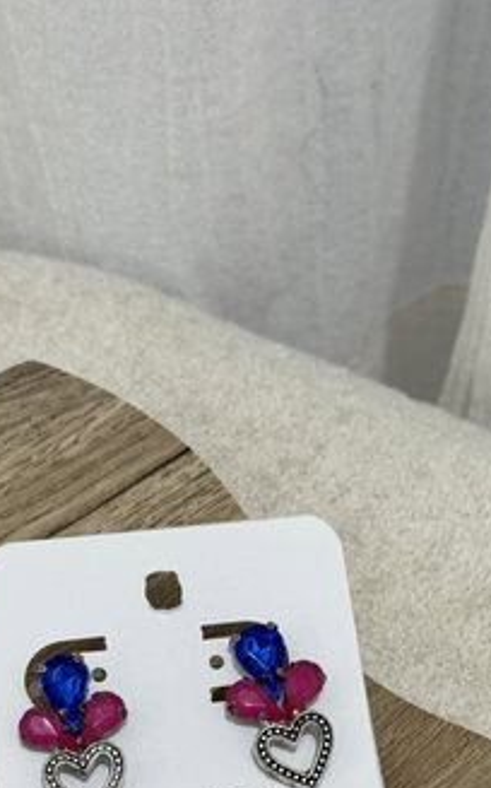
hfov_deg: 15.7
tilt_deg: -49.9
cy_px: 596
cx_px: 258
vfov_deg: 24.6
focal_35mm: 83
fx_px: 1779
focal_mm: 6.76
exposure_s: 1/50
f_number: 1.78
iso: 80
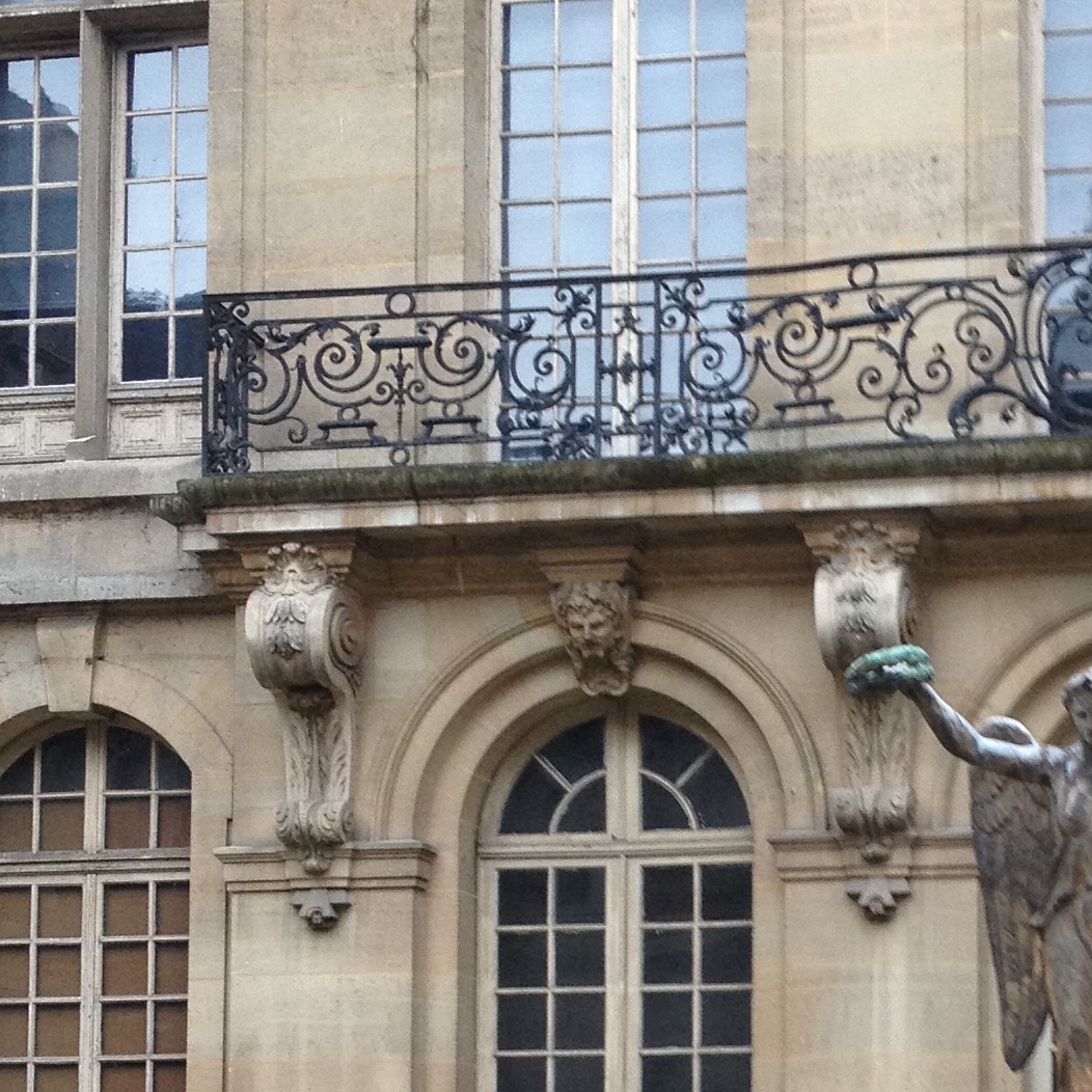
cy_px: 1056
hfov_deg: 17.9
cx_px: 952
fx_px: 3426
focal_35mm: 96
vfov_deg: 17.7
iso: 100
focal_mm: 4.28
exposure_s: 1/120
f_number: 2.4
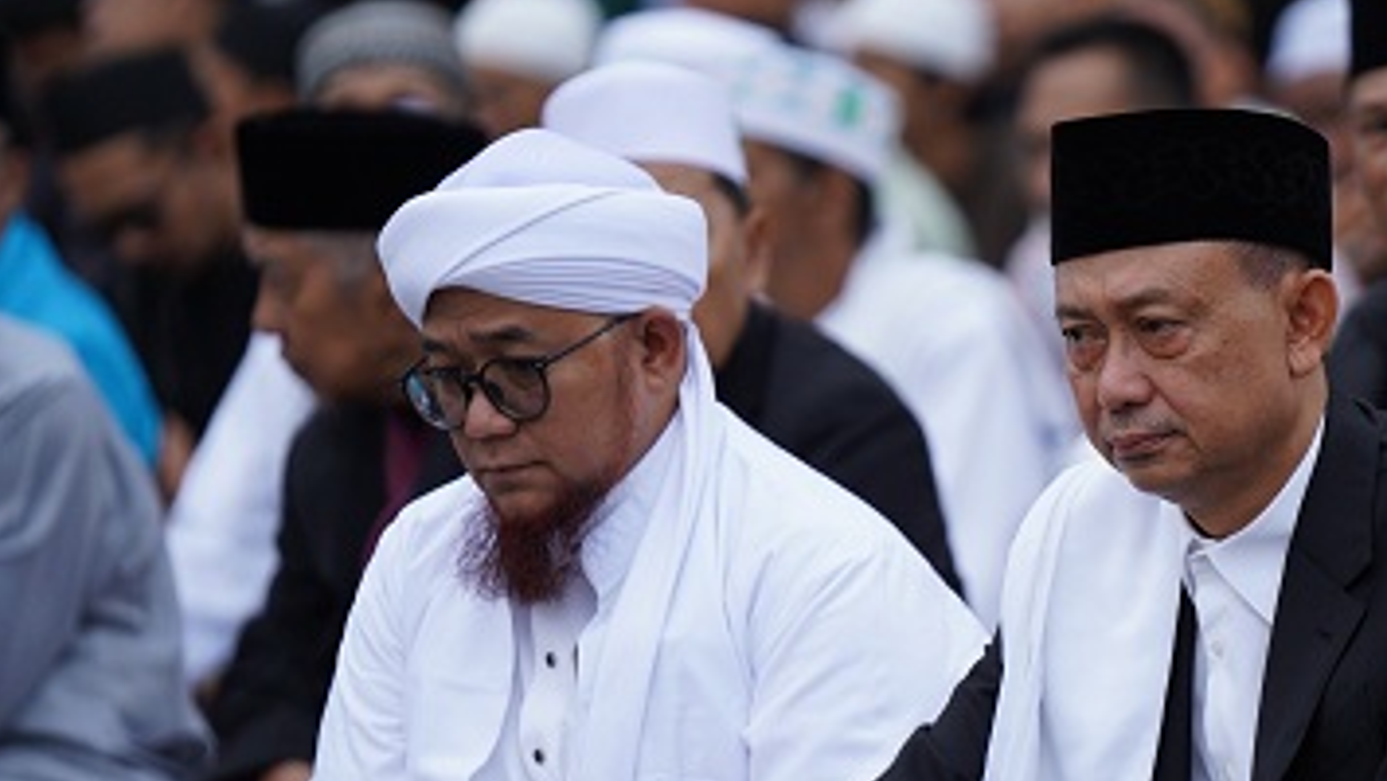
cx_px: 1117
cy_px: 543
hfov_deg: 5.2
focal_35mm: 413
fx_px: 15195
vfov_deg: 2.9
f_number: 2.8
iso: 500
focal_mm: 200
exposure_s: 1/1250
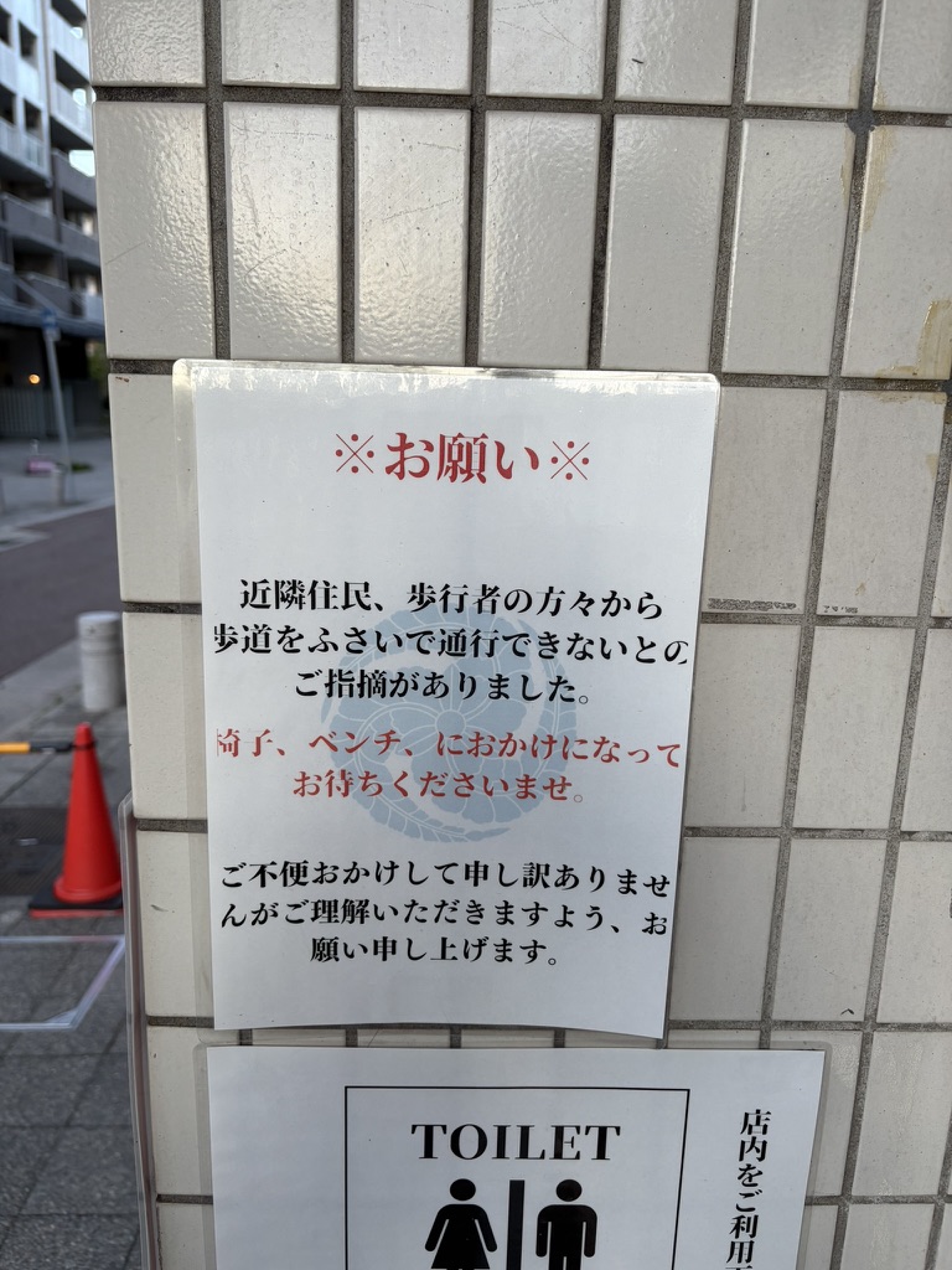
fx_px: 953
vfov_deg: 67.3
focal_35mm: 26
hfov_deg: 53.1
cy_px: 635
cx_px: 476
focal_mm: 5.96
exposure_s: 1/136
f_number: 1.6
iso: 40
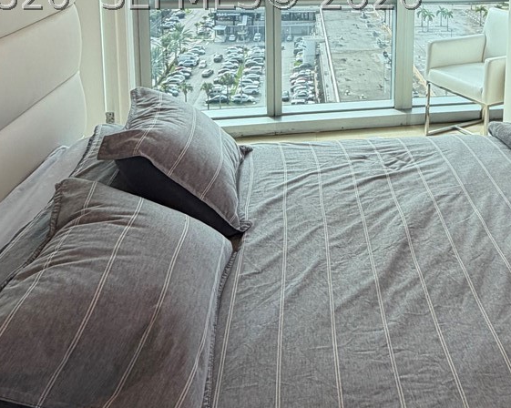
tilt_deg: -8.0
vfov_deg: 34.5
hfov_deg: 45.6
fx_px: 589
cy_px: -6
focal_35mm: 39
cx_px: 368
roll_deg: -1.0
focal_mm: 2.22
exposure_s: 1/139
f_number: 2.2
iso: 50
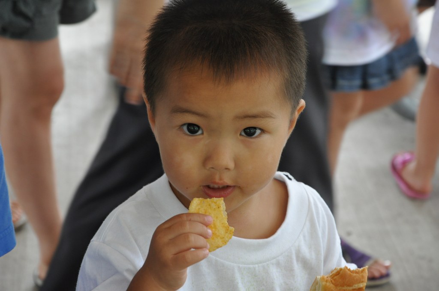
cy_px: 146
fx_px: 1279
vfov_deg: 13.0
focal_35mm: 105
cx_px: 220
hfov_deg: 19.5
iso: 800
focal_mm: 70
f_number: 8
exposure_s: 1/50
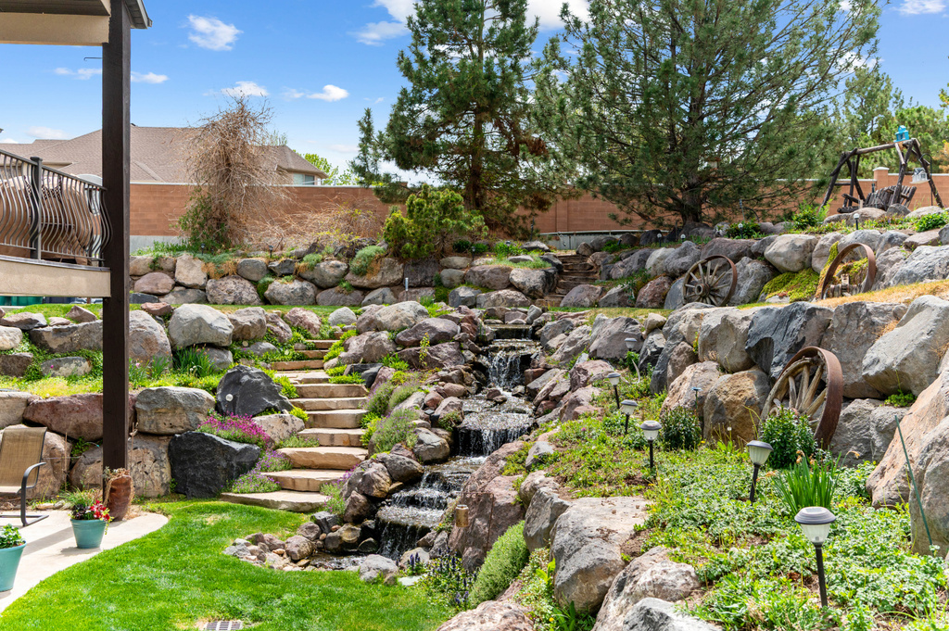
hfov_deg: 48.5
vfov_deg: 33.3
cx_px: 474
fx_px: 1054
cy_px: 316
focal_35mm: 40
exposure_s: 1/1600
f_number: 7.1
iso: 500
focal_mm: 40
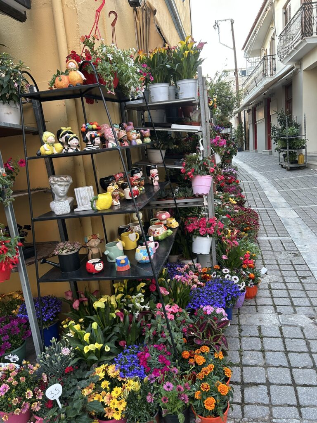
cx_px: 158
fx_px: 317
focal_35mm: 26
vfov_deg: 67.3
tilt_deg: -10.9
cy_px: 212
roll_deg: +5.0
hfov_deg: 53.1
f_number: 1.5
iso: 125
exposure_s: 1/84
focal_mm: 5.7
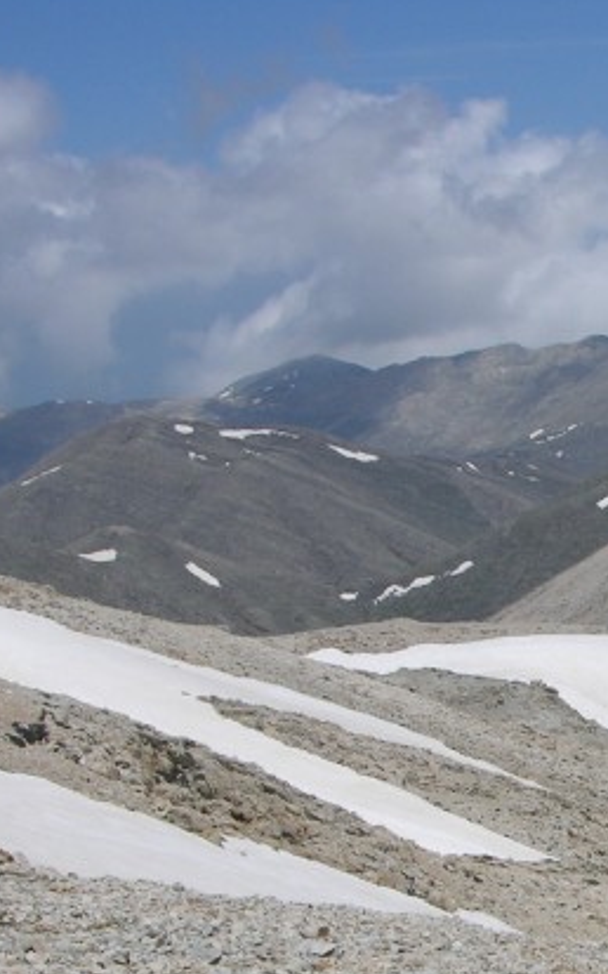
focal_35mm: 92
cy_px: 743
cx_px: 728
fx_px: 2440
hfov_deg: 13.8
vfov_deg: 22.3
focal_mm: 8.9
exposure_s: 1/356
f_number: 8
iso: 50
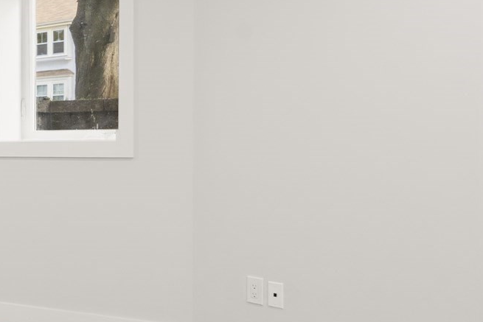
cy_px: 158
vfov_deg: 27.0
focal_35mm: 50
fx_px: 671
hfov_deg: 30.5
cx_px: -156
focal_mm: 16
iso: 400
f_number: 7.1
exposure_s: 1/5
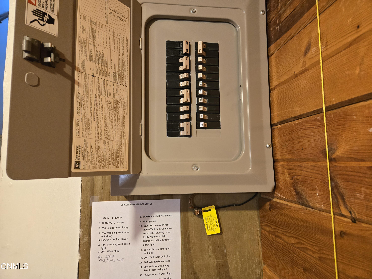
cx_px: 186
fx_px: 247
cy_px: 140
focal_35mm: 23
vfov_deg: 58.9
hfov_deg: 73.9
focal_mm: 5.4
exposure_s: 1/60
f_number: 1.8
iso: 640
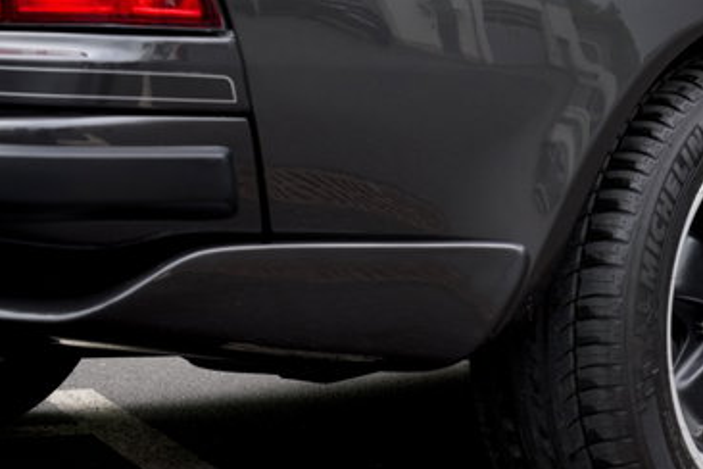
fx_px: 2050
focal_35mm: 105
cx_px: 736
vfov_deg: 13.0
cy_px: 106
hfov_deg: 18.8
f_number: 8
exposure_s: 1/125
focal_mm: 50
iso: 400
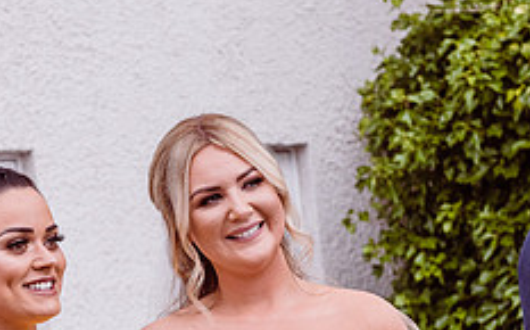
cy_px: 281
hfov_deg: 17.1
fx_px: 1760
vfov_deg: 10.7
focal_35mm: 122
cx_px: 157
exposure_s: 1/1600
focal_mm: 48
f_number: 4.5
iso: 250
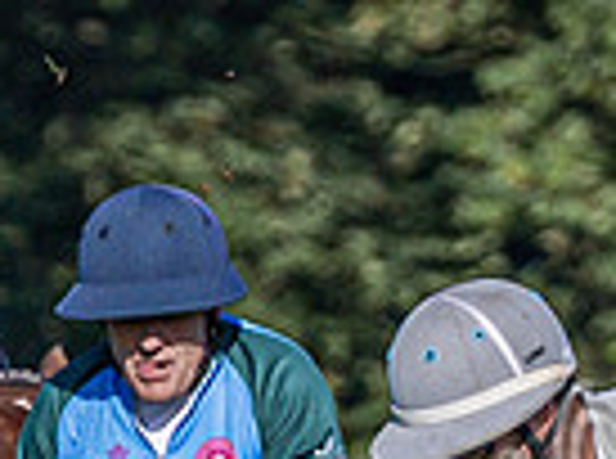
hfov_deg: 0.6
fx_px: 62191
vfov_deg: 0.4
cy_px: 1858
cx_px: -97
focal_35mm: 3504
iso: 250
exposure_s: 1/2000
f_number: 5.3
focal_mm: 280
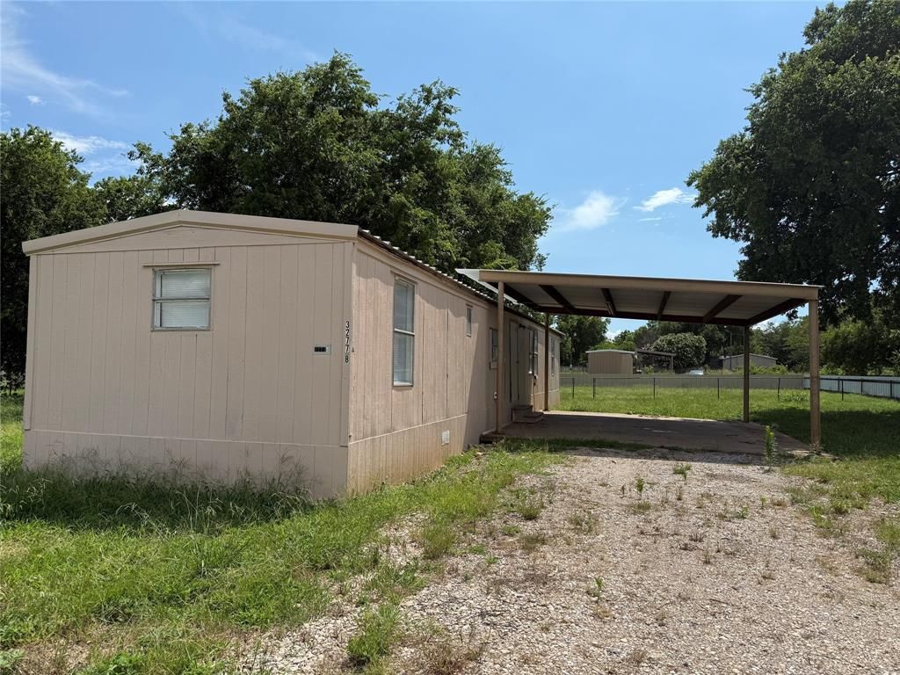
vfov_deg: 56.8
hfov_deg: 71.6
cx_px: 450
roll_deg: -0.7
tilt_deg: +2.4
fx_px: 624
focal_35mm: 24
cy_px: 338
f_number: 1.78
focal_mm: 6.76
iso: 80
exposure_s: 1/6711
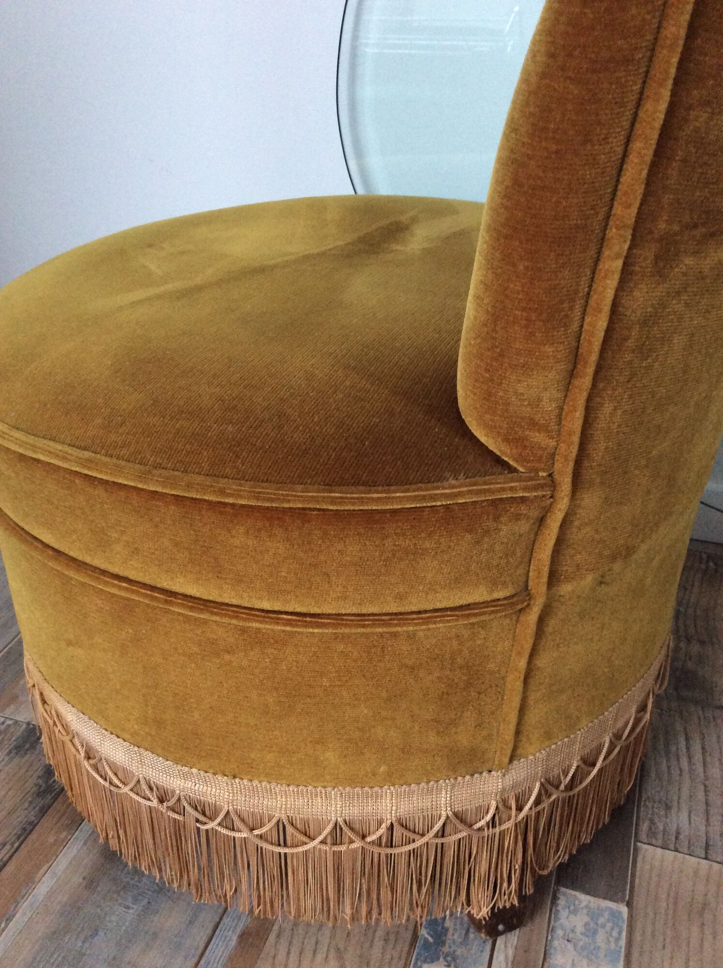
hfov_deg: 44.1
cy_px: 484
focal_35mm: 32
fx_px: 893
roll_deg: -0.6
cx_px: 362
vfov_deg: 56.9
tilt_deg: -30.2
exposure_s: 1/25
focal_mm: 3.3
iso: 160
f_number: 2.4
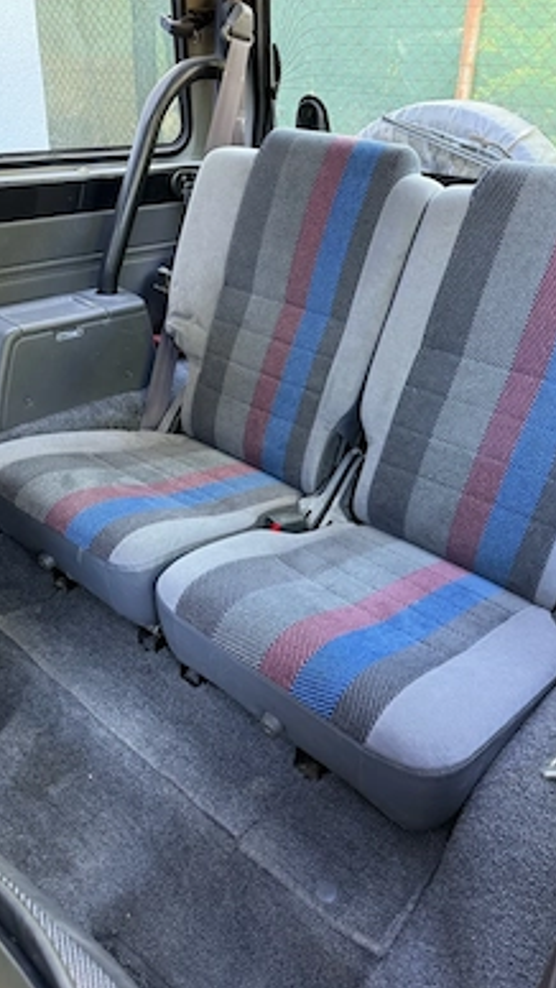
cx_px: 260
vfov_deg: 69.8
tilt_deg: -30.8
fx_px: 707
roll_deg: -2.5
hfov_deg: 42.9
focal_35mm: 27
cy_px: 503
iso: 200
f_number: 1.78
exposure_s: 1/76
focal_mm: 6.76
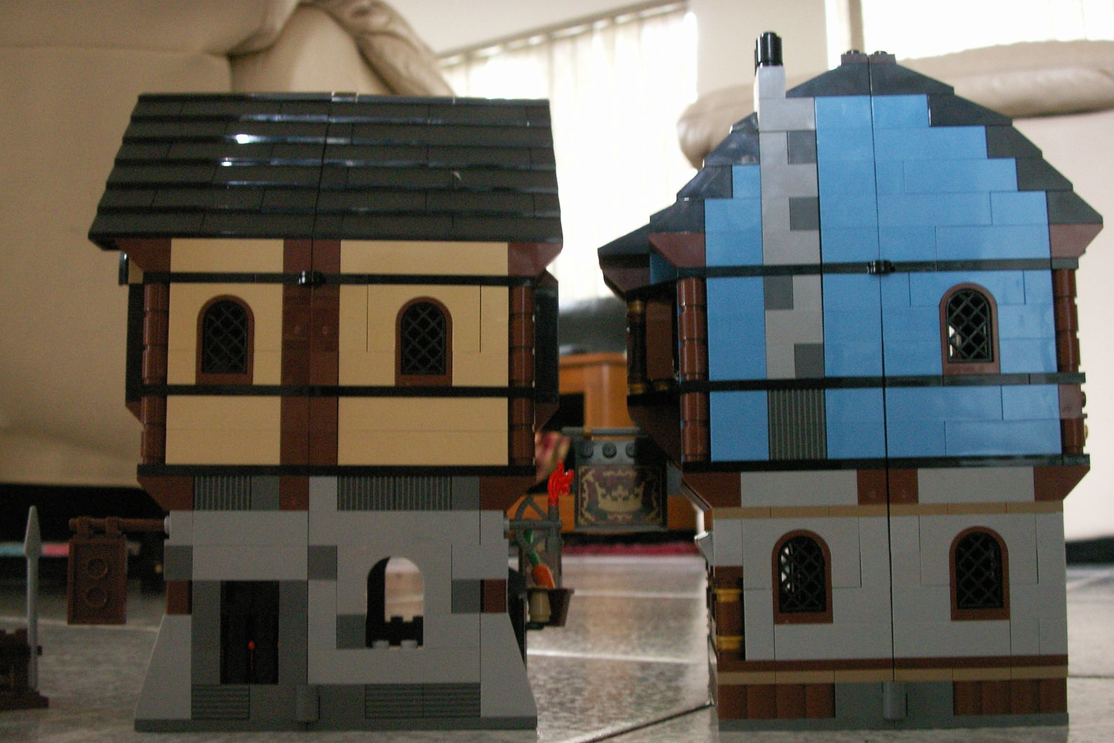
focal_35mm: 39
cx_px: 563
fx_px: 1207
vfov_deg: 34.2
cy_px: 420
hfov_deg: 49.5
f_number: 3.5
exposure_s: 1
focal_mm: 7.7
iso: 160
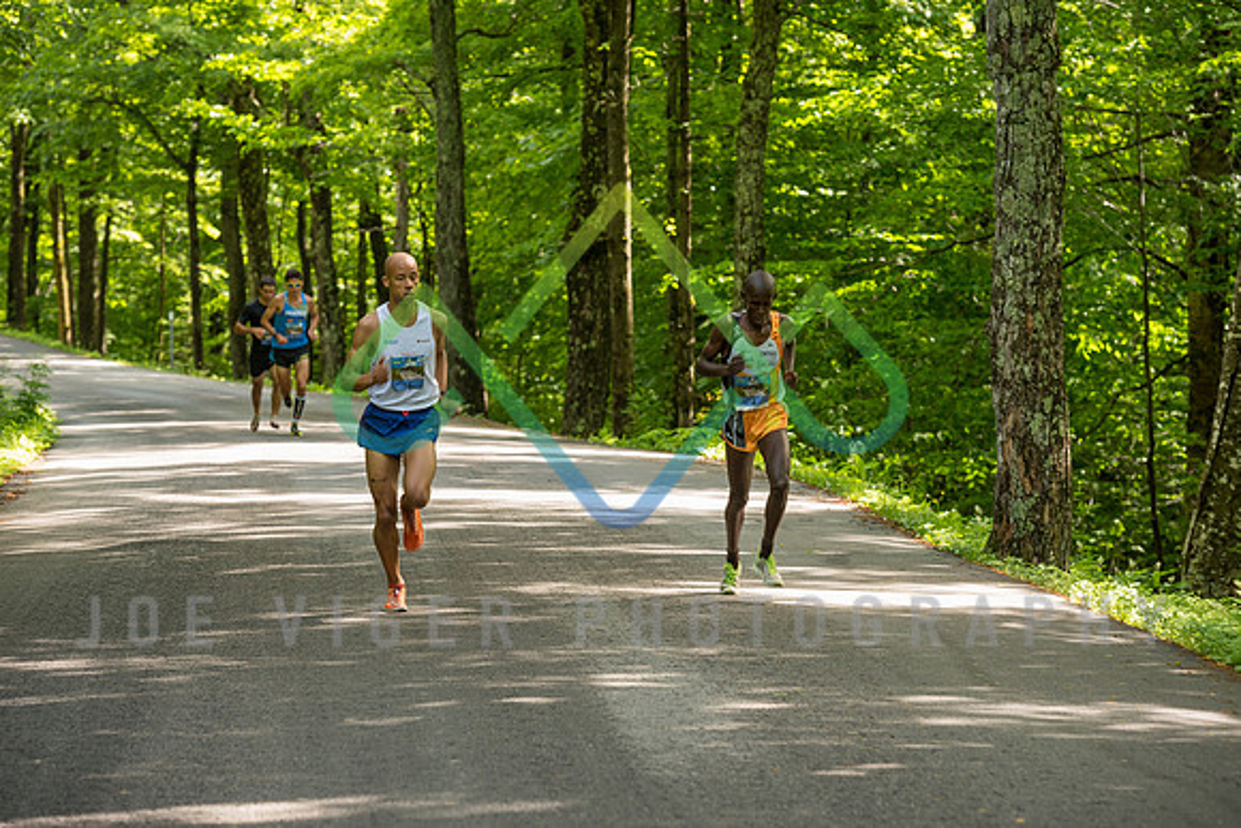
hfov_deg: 15.2
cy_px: 414
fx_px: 4655
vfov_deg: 10.2
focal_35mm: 135
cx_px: 620
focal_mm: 135
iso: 200
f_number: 5.6
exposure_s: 1/80
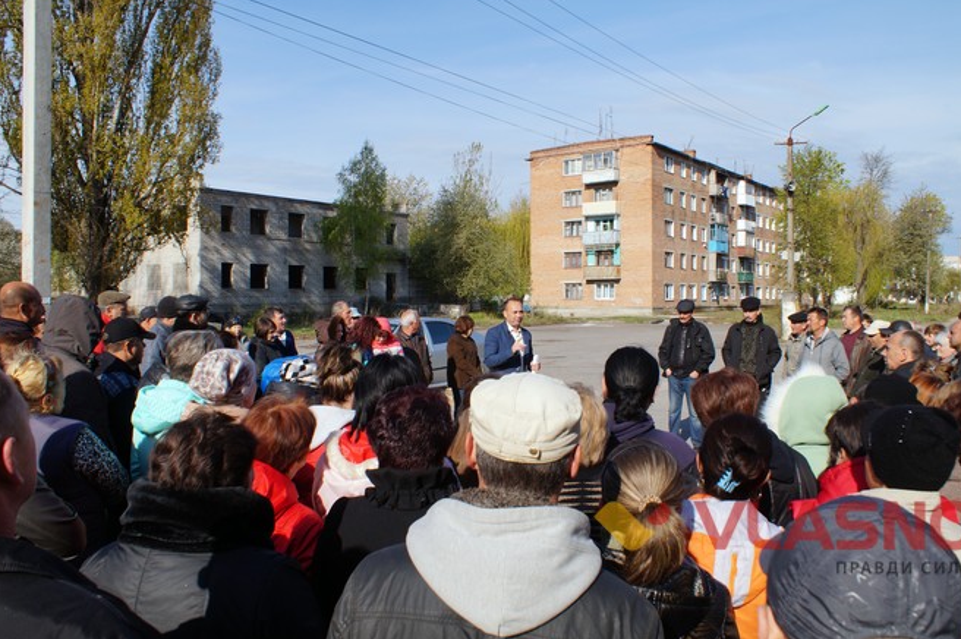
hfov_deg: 58.7
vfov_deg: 41.0
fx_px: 853
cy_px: 328
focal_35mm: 32
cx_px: 505
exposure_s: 1/200
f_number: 10
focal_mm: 20
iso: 100
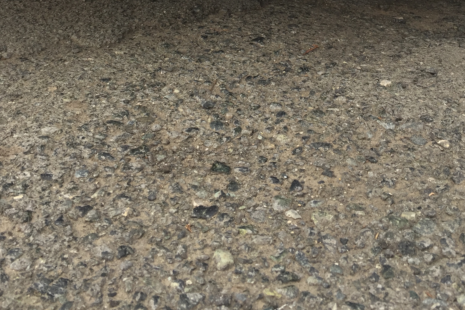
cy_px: -63
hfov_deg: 40.3
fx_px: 633
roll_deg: -2.4
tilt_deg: -10.7
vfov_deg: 24.8
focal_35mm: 49
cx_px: 262
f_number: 2.2
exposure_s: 1/116
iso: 32
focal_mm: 4.15
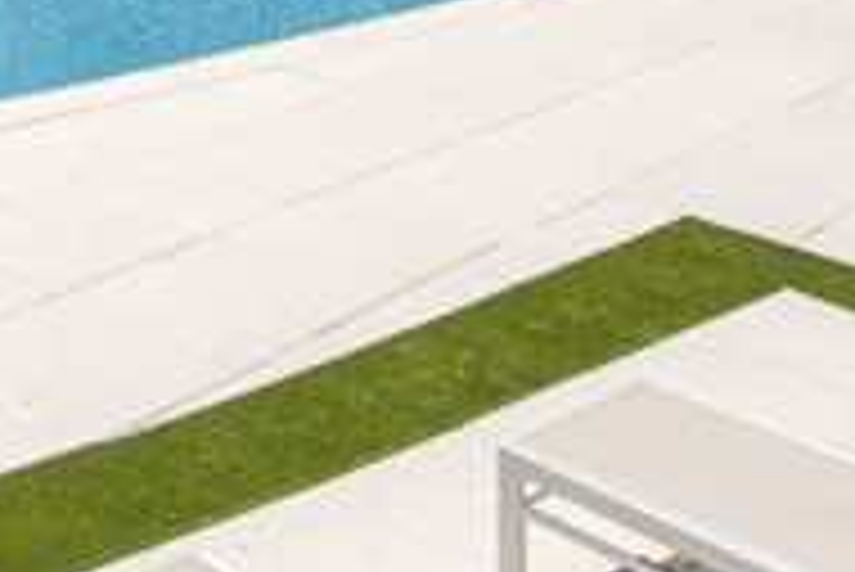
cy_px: -417
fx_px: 1497
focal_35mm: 63
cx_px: -400
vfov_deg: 17.9
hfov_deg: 25.0
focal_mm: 10
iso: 100
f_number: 8
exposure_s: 1/1600
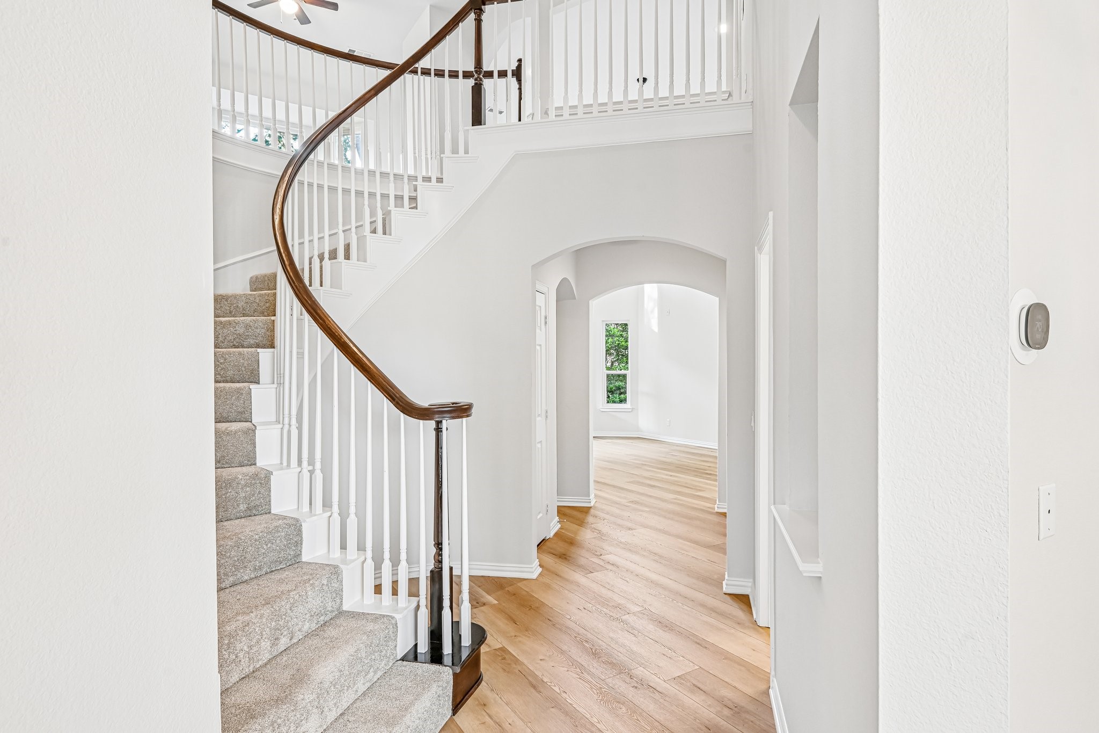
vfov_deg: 64.5
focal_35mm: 19
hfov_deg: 86.9
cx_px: 550
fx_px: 580
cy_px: 366
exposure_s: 1/10
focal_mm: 19
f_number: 8
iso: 400
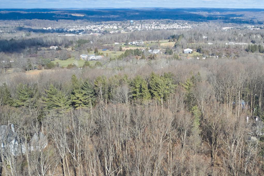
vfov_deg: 23.7
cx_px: 211
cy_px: 146
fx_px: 411
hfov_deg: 34.6
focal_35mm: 56
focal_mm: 10.26
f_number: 3.2
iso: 100
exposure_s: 1/40
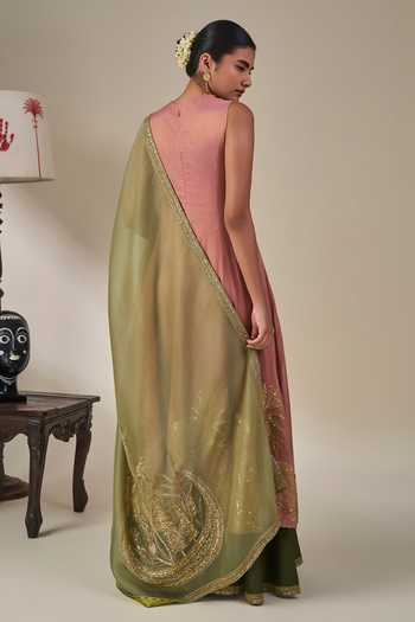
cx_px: 208
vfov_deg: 38.9
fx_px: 882
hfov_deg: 26.5
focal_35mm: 51
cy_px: 311
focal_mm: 51
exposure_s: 1/160
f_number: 5.6
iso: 250
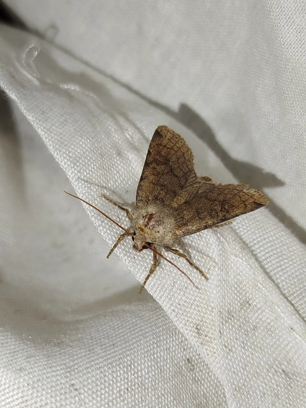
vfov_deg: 32.2
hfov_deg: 24.4
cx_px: 153
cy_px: 204
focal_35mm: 60
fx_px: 707
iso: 64
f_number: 1.7
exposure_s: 1/50
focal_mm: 5.31
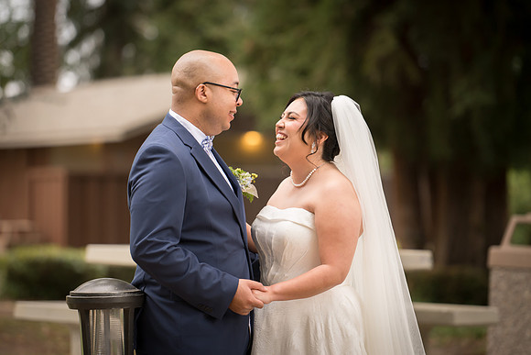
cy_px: 178
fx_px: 2360
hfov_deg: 12.8
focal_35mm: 160
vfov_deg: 8.6
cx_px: 266
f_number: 2.8
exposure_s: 1/250
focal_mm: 160
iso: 640
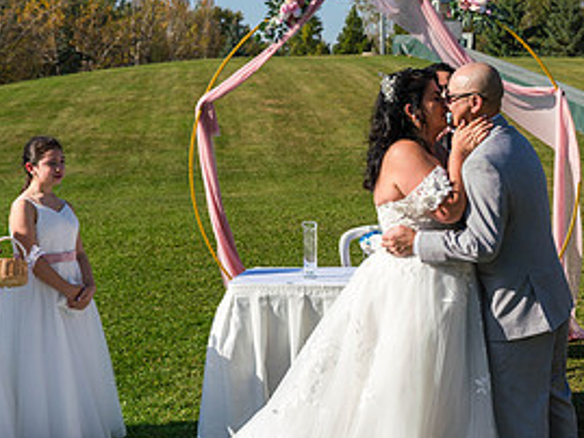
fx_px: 1333
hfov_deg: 24.3
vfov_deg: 18.7
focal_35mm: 79
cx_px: 469
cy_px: 183
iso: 250
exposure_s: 1/2000
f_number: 5
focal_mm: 35
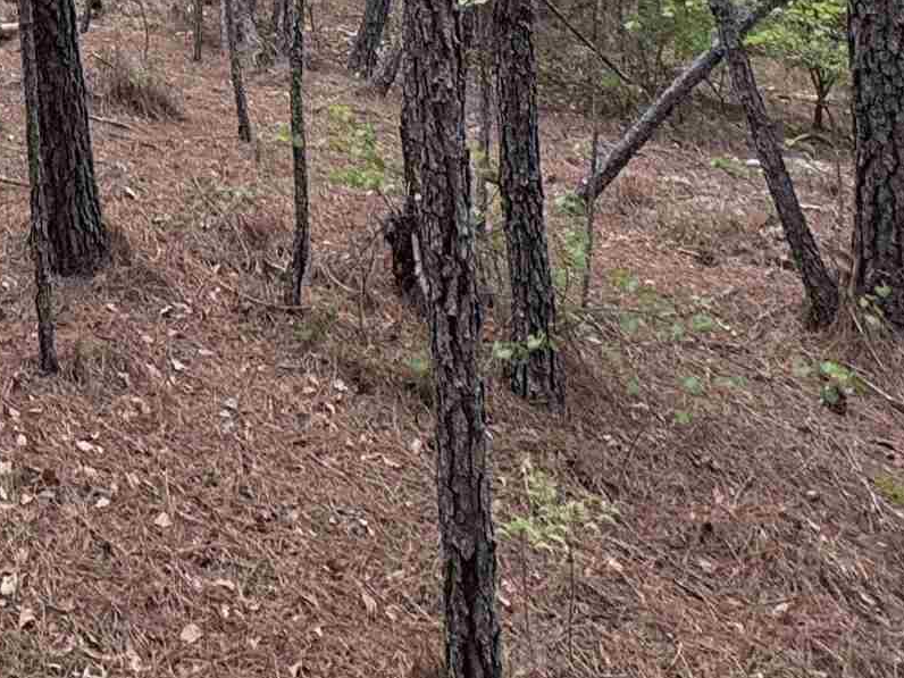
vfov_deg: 19.3
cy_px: -586
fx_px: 1410
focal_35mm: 54
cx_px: -89
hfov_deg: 31.5
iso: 50
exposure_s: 1/99
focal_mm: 2.22
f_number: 2.2
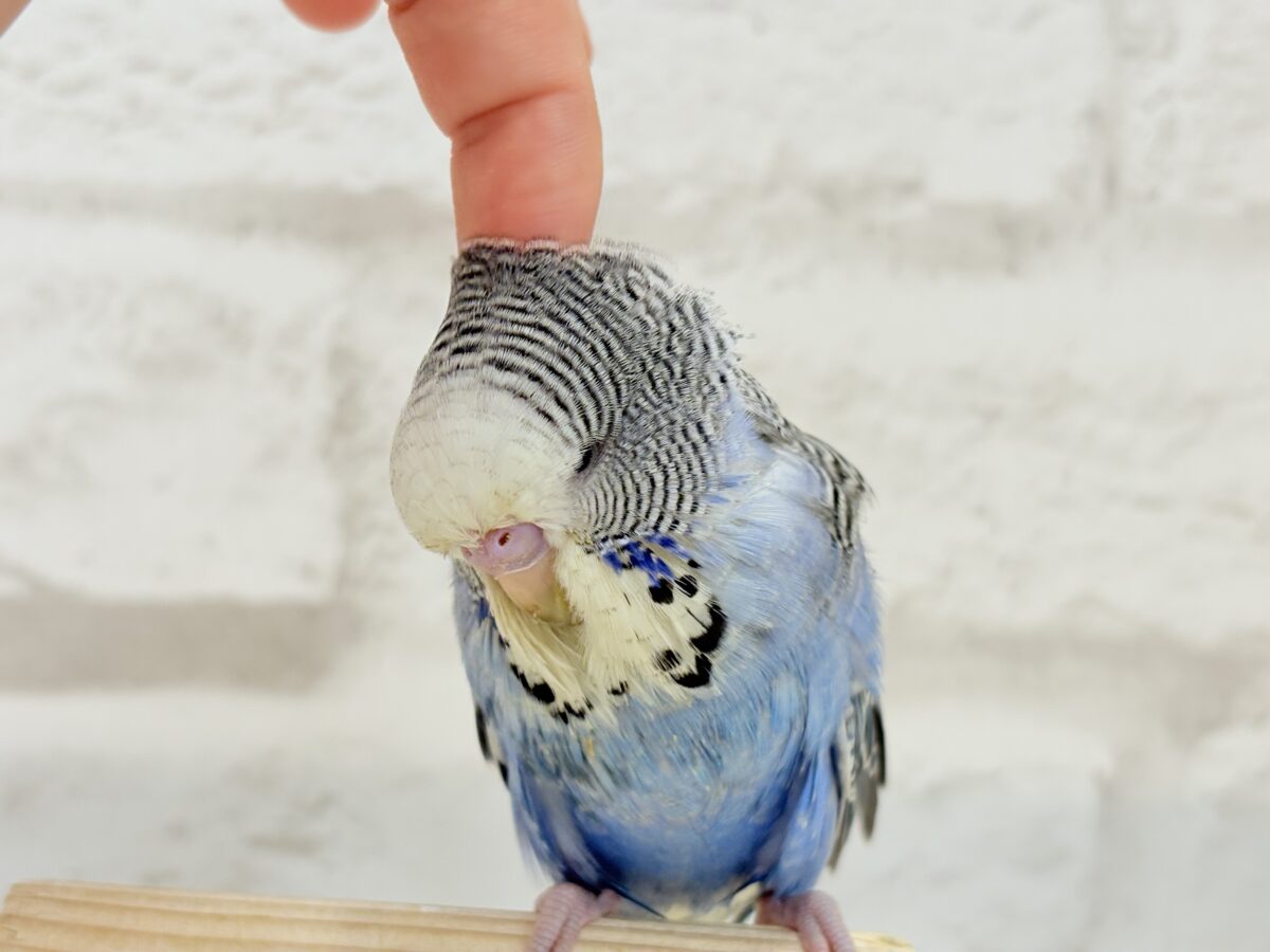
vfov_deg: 28.0
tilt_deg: -4.7
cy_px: 476
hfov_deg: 36.8
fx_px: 1908
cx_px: 635
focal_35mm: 52
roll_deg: -1.3
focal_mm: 5.96
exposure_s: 1/100
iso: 80
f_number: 1.6
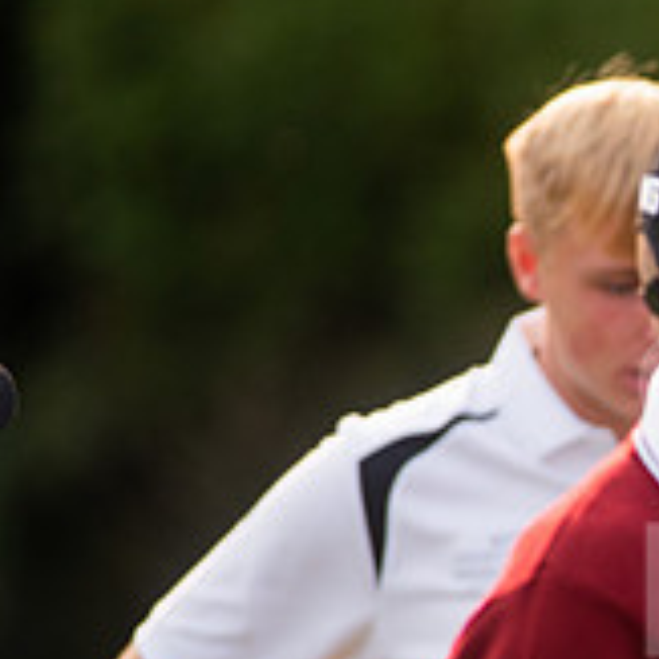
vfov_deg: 1.9
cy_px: 629
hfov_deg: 1.9
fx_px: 19557
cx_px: 1168
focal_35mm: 908
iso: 400
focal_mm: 300
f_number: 4
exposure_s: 1/1600
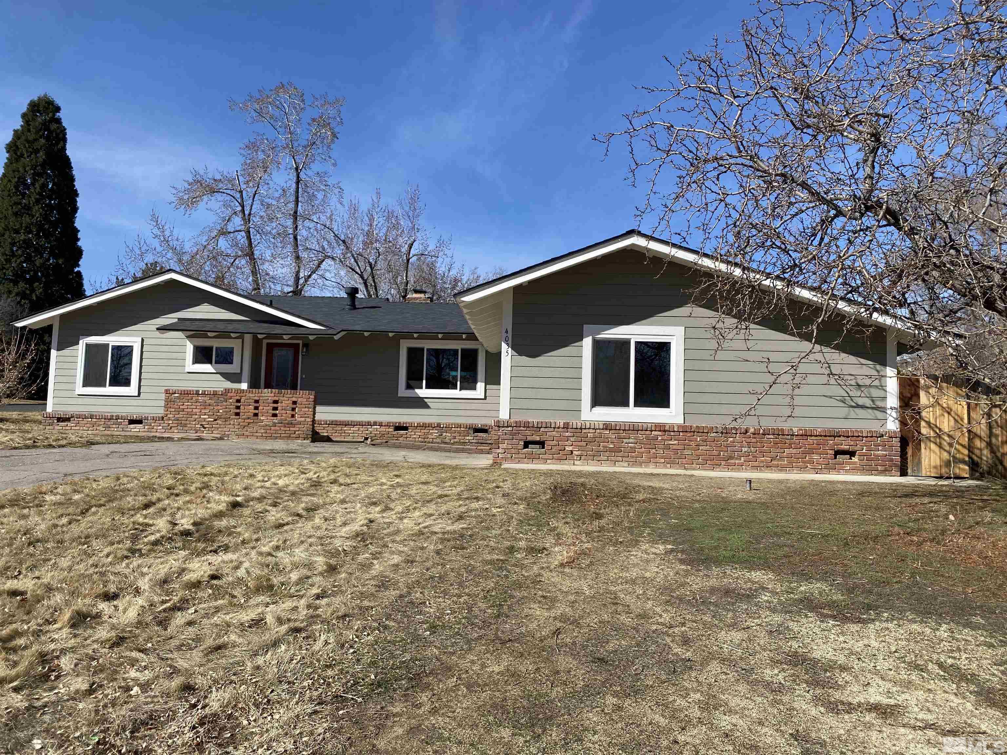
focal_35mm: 26
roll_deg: -2.7
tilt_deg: +5.7
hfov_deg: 67.3
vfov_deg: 53.1
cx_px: 504
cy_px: 378
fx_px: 756
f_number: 1.8
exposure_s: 1/2890
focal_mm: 4.25
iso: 32
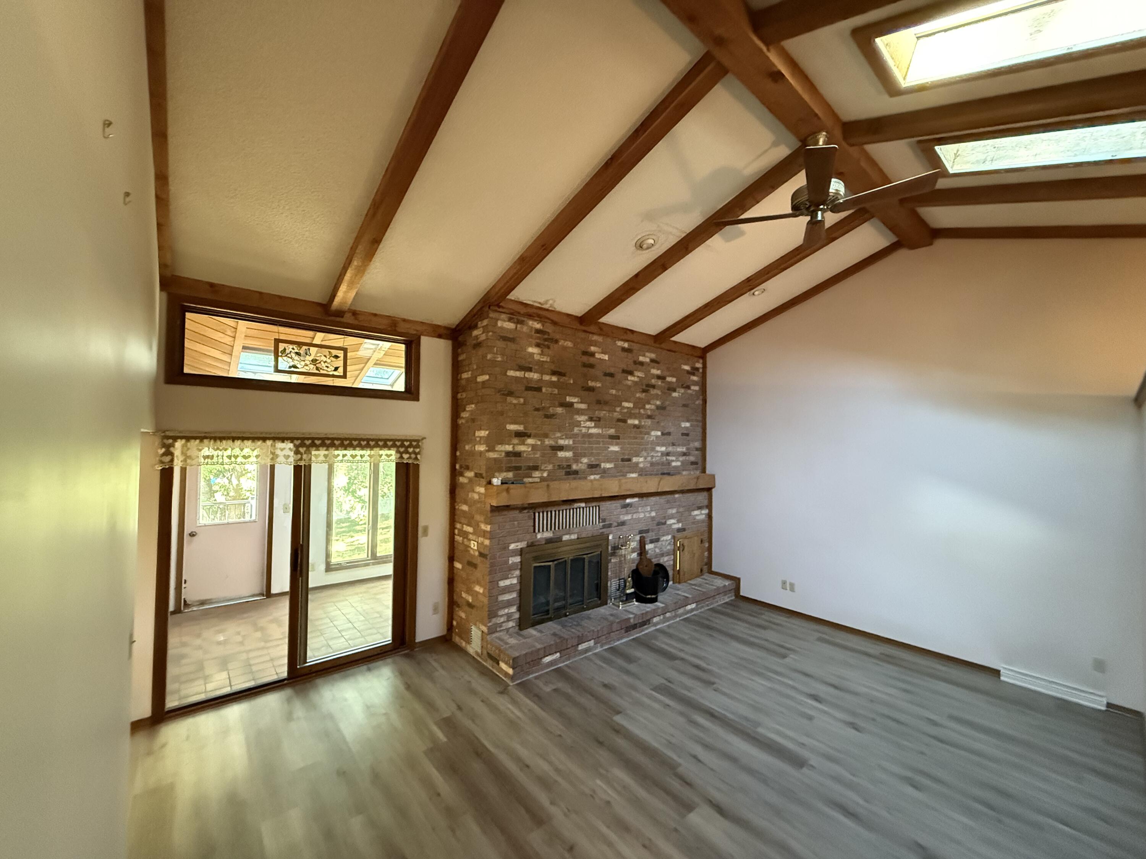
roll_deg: -1.0
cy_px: 430
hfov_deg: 102.1
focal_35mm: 14
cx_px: 573
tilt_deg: +2.0
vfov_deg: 85.7
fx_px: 463
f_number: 2.2
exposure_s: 1/60
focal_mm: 2.22
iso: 1250
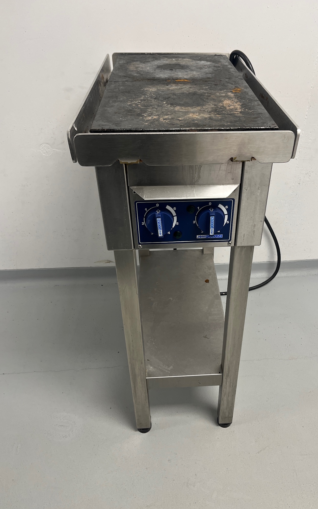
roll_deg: +0.1
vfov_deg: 66.5
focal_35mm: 28
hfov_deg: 44.3
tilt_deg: -35.4
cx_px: 189
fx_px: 388
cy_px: 255
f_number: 1.6
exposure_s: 1/100
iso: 125
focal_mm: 5.1
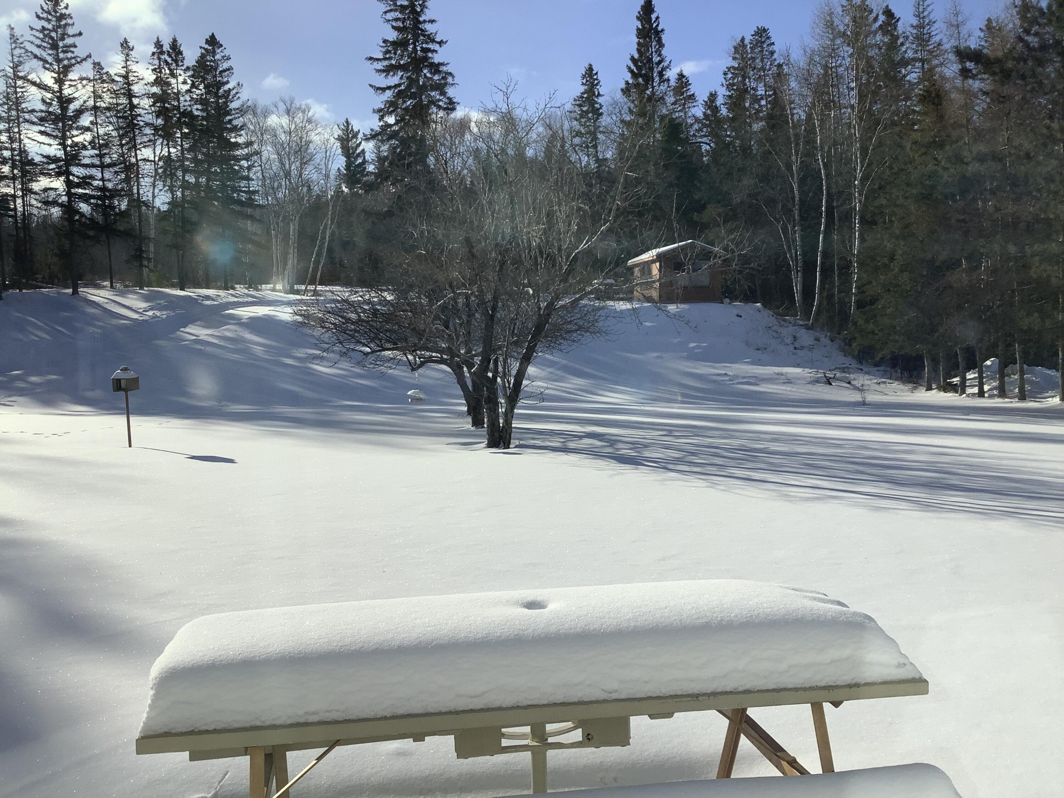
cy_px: 399
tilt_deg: -3.1
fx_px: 953
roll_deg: +0.2
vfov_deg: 45.4
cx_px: 532
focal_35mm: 31
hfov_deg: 58.4
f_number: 2.4
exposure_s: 1/2717
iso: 25
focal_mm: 3.3
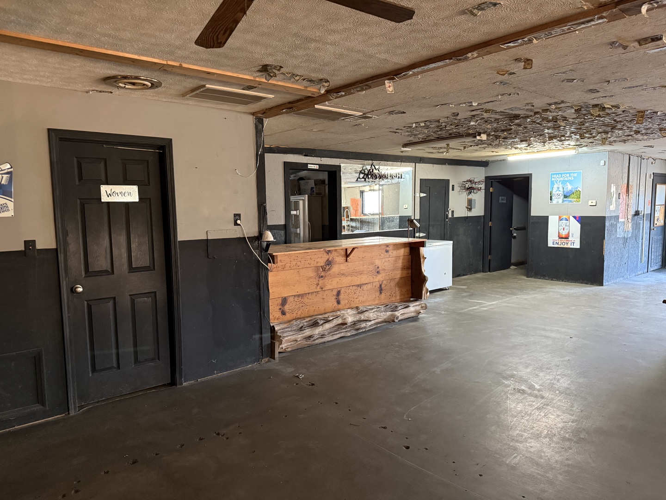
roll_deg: +1.3
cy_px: 250
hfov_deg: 71.6
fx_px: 462
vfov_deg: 56.8
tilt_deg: -5.9
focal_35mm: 24
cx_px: 333
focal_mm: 6.76
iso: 800
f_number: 1.78
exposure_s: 1/40
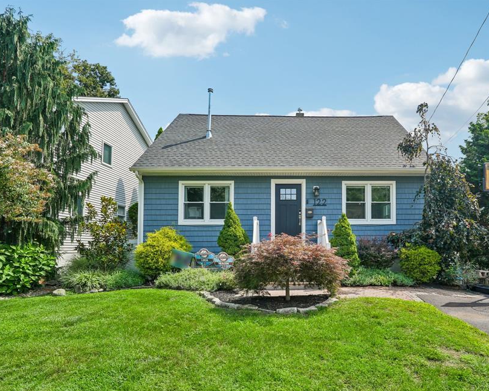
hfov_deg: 80.9
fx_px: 284
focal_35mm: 20
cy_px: 205
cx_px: 283
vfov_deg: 69.1
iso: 100
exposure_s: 1/100
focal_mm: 16.5
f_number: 8
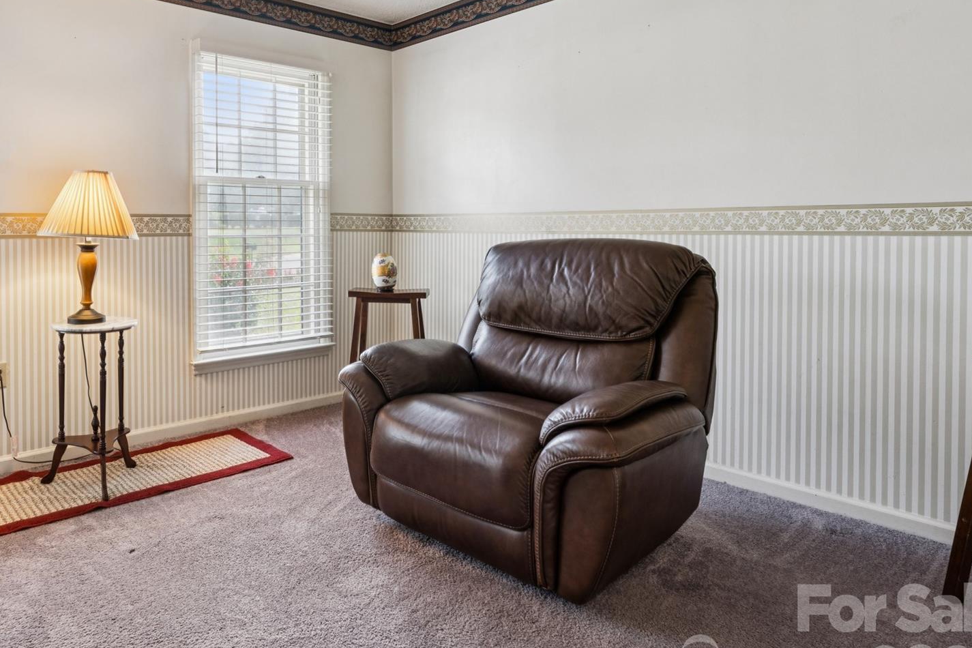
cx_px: 316
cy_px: 253
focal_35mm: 24
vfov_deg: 52.4
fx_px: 652
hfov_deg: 71.0
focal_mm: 16.8
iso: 200
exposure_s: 1/4
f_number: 13
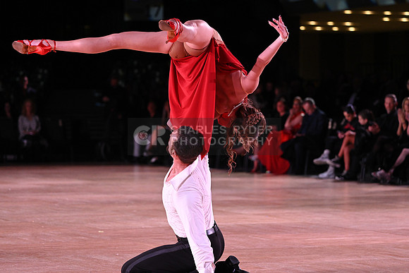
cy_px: 136
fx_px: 1591
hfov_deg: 14.7
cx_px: 204
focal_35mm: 140
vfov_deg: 9.8
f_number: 4.8
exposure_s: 1/320
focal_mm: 140
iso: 3200
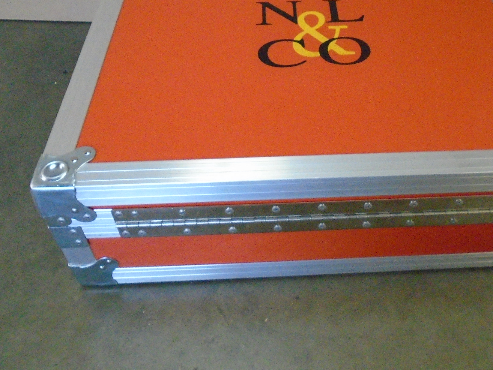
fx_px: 584
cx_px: 332
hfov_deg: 45.0
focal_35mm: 41
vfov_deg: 35.0
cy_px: 139
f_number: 3.2
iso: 800
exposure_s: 1/50
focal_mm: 4.6
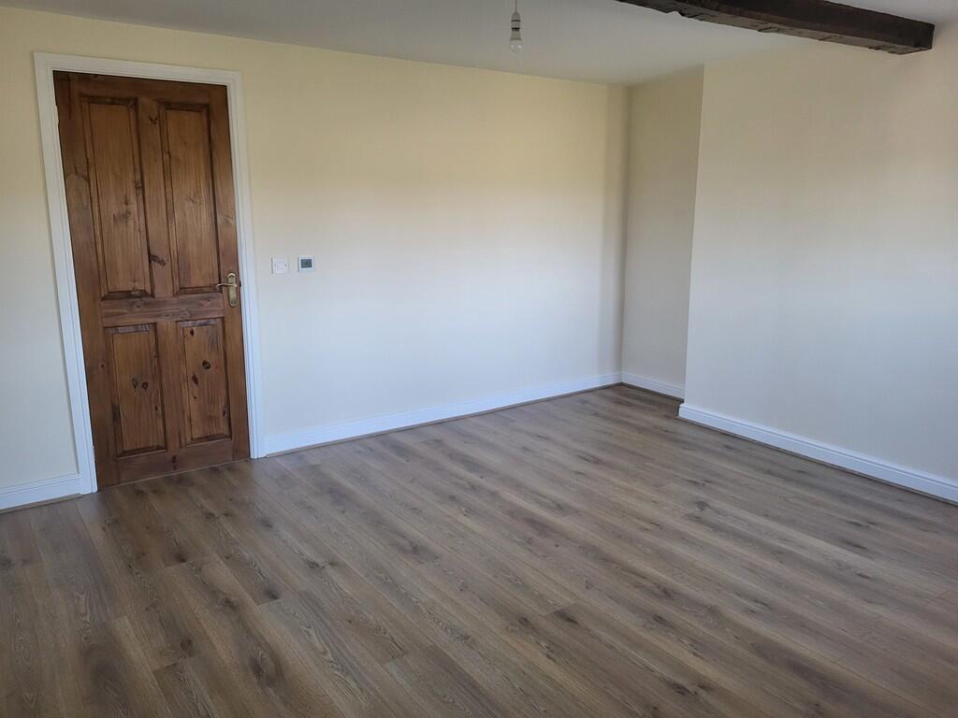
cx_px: 479
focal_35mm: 26
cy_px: 359
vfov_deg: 53.1
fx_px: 720
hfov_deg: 67.3
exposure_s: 1/100
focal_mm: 5.4
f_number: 1.8
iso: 320
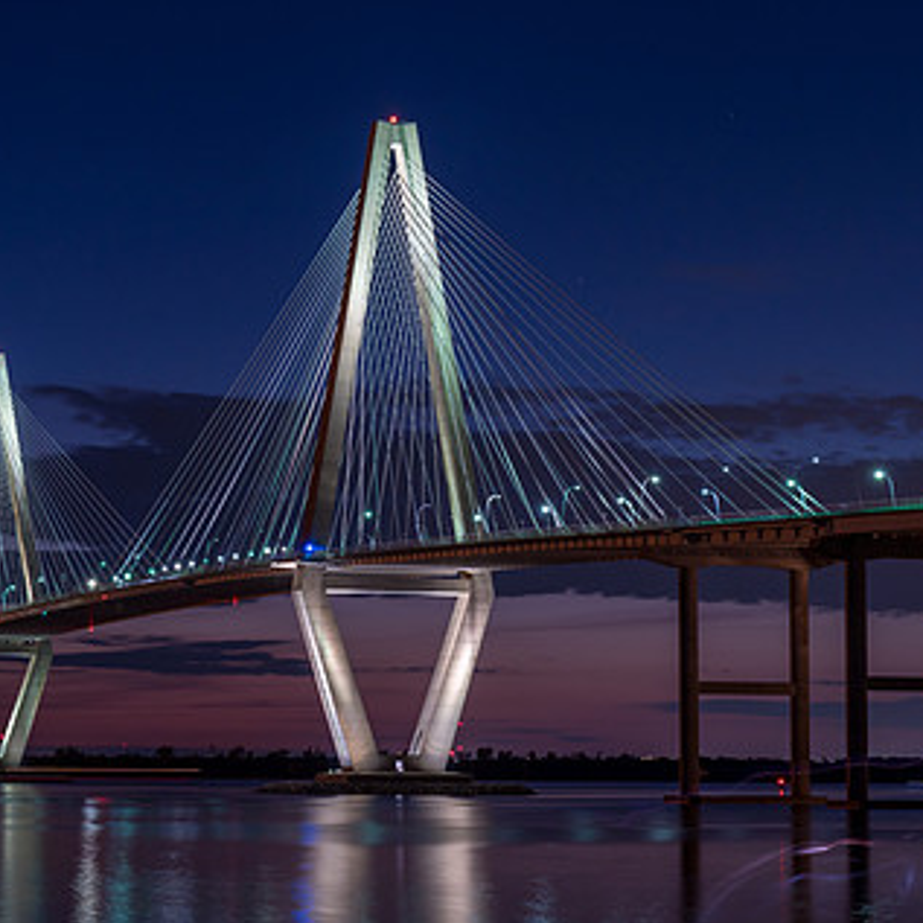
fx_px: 2956
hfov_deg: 17.6
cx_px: 181
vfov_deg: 17.7
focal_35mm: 98
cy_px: 559
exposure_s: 15
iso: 100
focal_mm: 42
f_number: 11
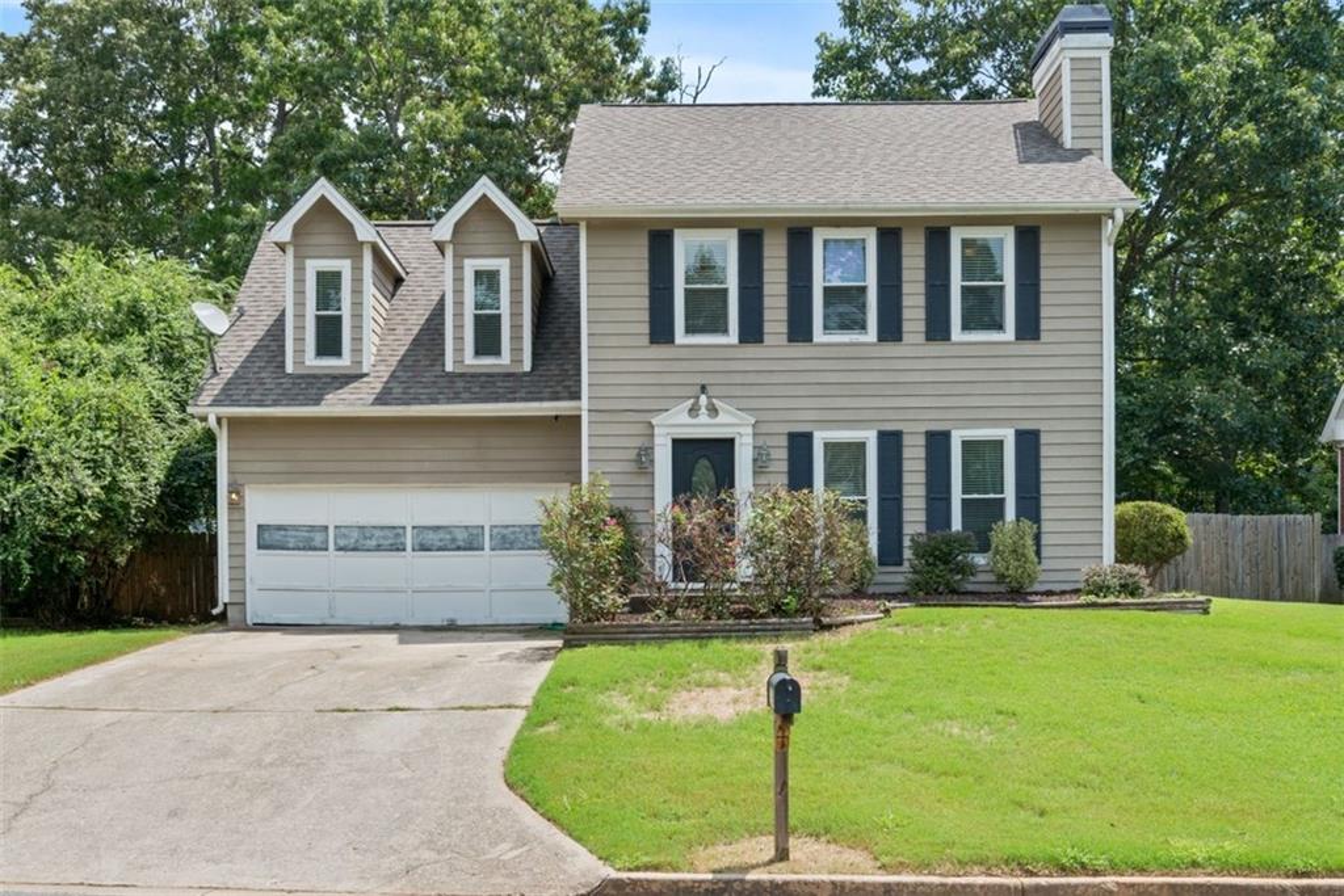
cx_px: 672
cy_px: 448
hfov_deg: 54.4
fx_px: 1307
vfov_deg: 37.9
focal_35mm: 35
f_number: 16
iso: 400
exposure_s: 1/200
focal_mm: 35
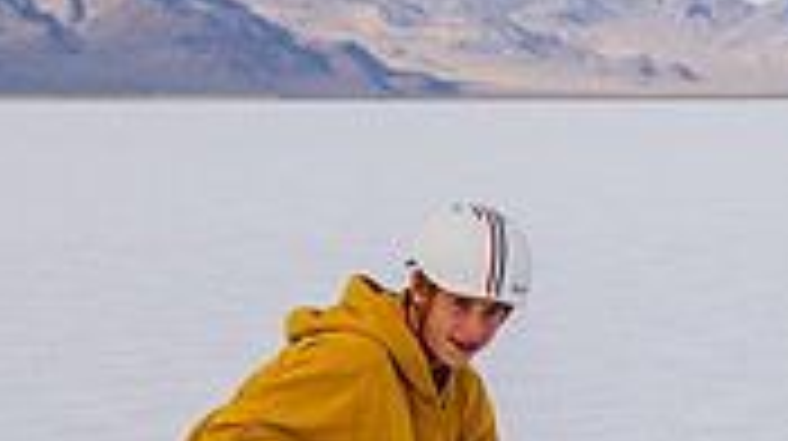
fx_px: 4842
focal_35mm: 232
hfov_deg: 9.2
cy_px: 505
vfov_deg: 5.2
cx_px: 970
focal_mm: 48
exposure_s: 1/2000
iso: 400
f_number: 5.6
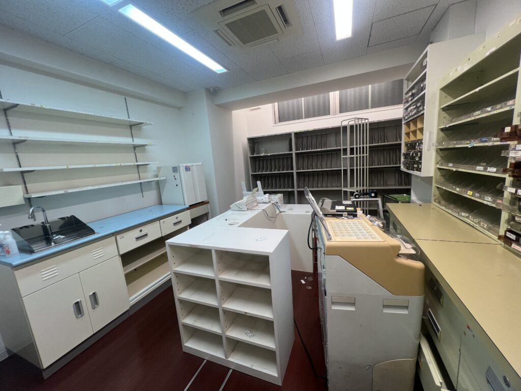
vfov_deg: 89.9
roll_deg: +4.1
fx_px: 196
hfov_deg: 106.2
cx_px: 260
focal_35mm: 13
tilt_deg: -9.3
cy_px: 196
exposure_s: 1/100
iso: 80
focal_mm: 1.57
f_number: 1.8
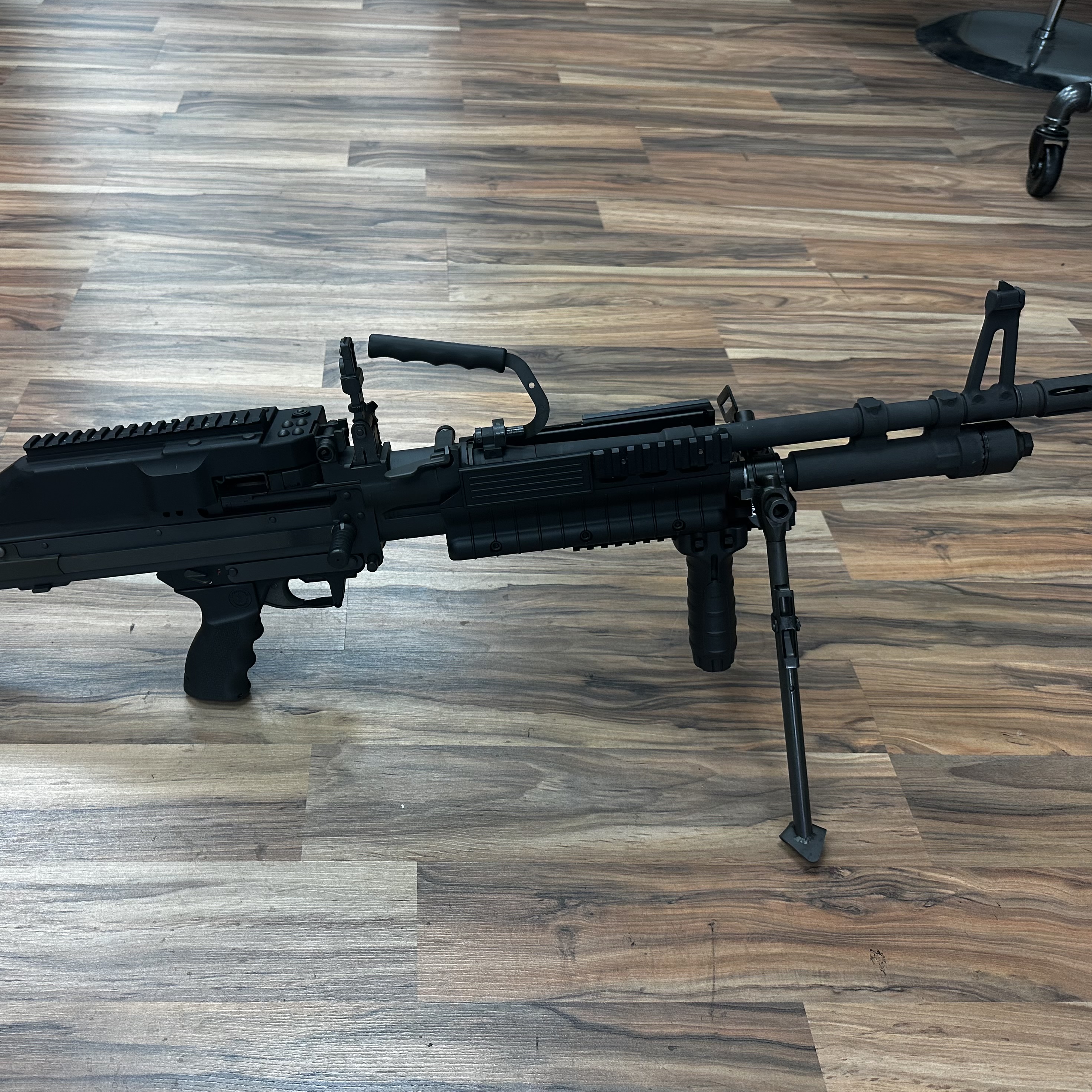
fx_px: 1035
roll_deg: -2.0
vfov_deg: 55.6
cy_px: 544
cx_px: 439
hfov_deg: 55.2
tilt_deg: -41.1
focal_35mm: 29
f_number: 1.78
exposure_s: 1/120
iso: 160
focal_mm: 6.86
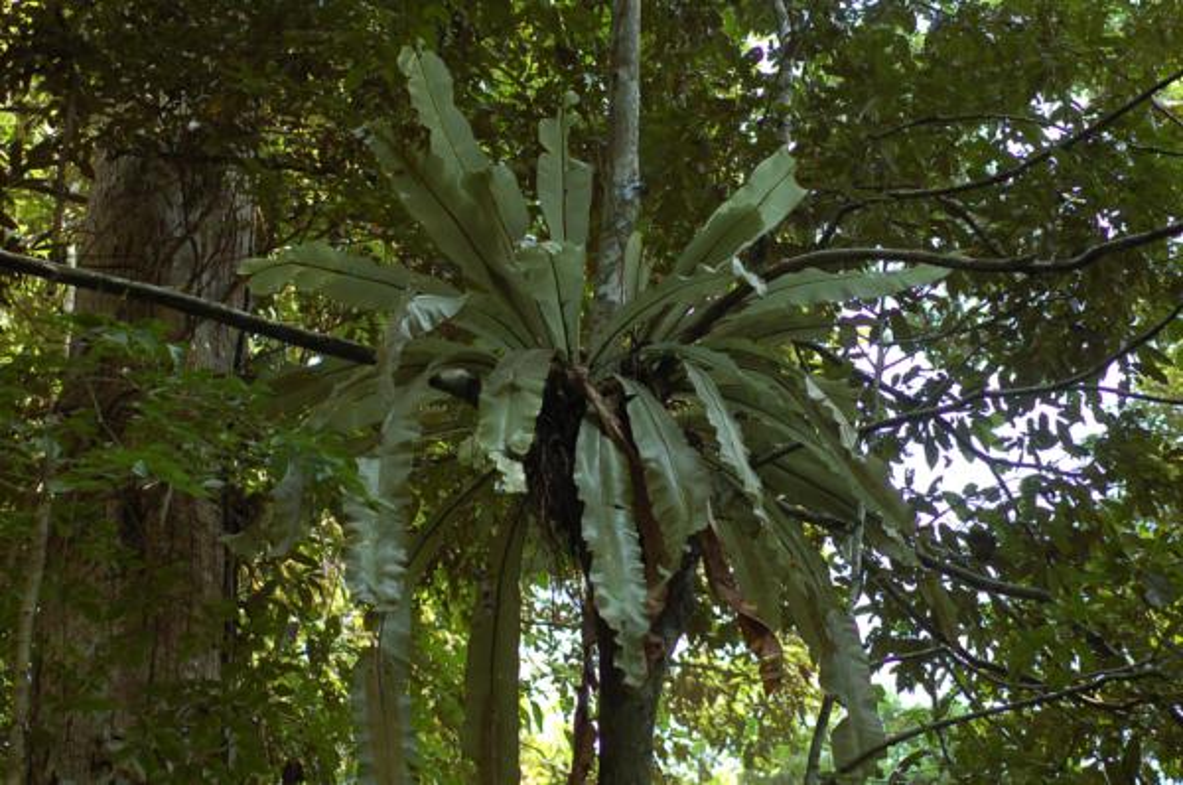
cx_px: 592
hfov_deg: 22.7
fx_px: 2953
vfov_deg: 15.1
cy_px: 392
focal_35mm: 90
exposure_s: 1/160
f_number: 3.2
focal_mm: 60
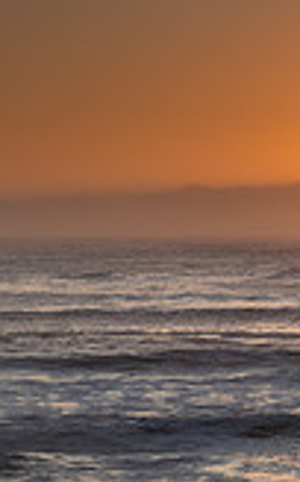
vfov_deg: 10.0
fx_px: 2744
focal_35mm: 209
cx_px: 733
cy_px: 238
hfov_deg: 6.0
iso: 31
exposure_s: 1/8
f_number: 13
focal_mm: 52
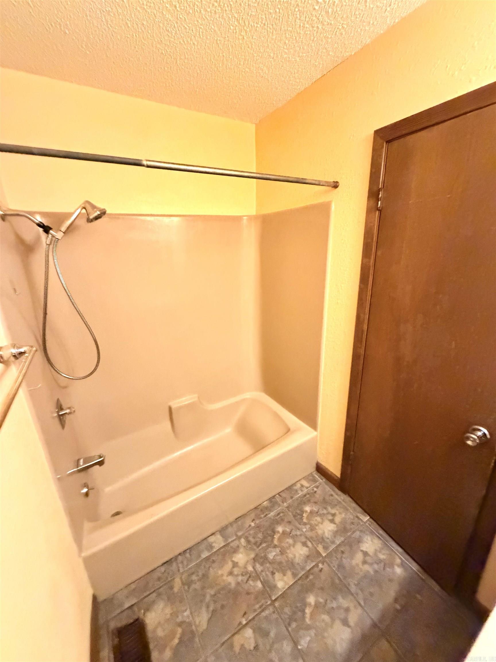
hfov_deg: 85.7
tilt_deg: -16.4
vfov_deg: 102.1
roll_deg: +2.6
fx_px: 267
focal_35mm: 14
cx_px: 248
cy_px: 331
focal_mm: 2.22
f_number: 2.2
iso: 1250
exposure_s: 1/60
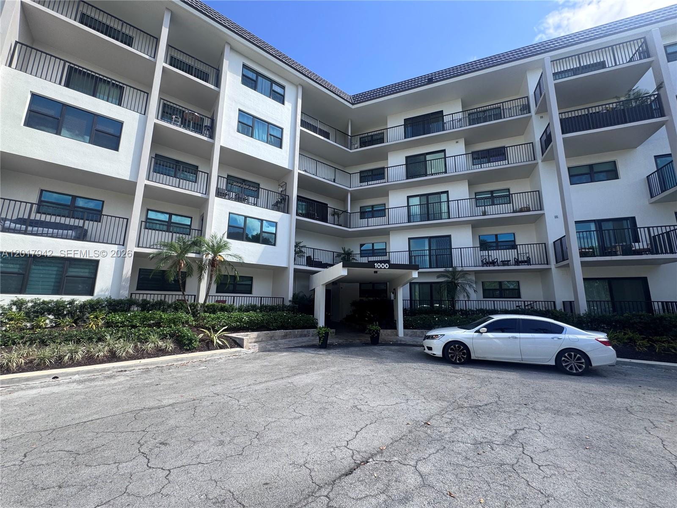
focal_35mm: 14
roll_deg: -0.9
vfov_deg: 85.7
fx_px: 274
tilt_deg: +11.6
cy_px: 254
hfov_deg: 102.1
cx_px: 338
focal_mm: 2.22
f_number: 2.2
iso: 40
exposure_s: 1/727
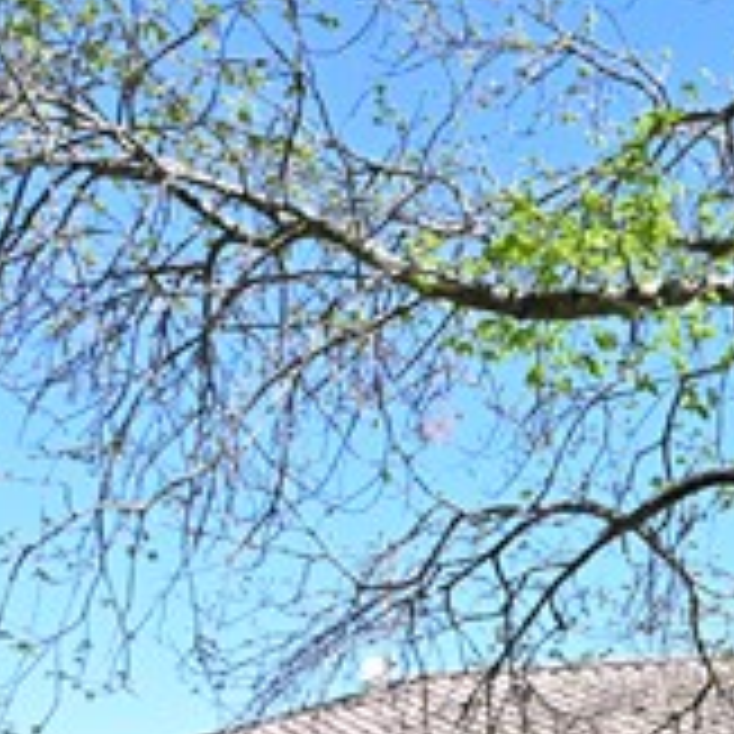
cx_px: 905
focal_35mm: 75
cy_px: 970
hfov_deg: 21.3
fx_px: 1799
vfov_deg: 20.9
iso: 160
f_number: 5.6
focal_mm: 12
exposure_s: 1/250
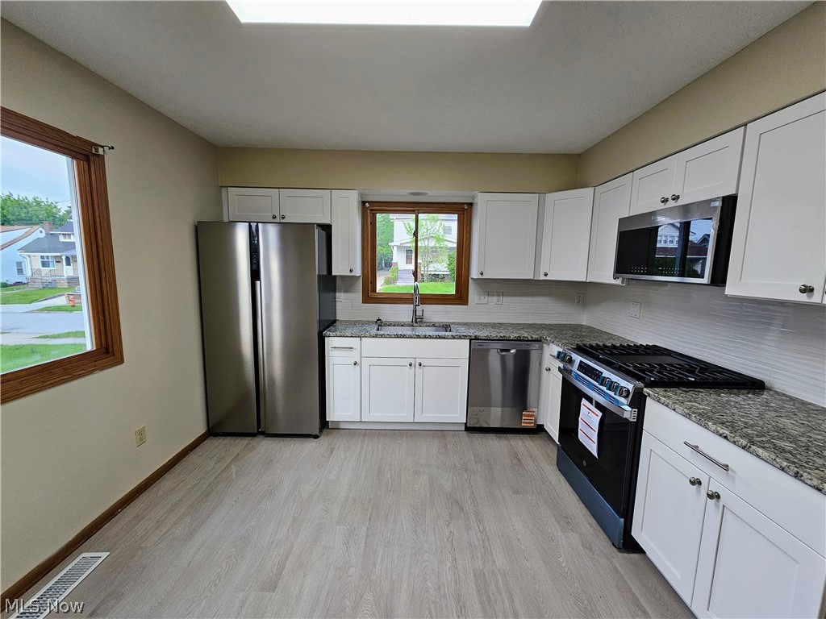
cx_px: 413
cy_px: 310
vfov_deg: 89.9
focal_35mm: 13
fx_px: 310
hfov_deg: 106.2
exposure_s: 1/60
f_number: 2.2
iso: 80
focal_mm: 2.2
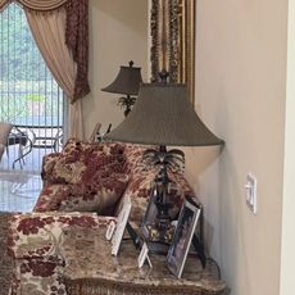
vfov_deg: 28.9
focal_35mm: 59
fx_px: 569
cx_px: -103
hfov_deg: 24.7
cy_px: 101
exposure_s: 1/60
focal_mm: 6.76
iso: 125
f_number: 1.78
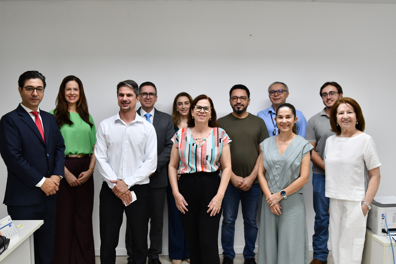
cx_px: 198
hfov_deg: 53.1
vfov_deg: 36.9
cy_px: 132
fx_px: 396
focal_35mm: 36
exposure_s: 1/250
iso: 800
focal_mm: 24
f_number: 2.8
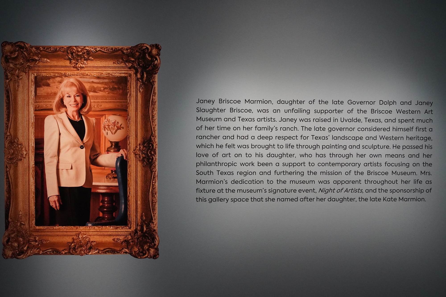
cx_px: 223
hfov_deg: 57.2
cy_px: 148
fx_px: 409
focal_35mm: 33
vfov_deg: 40.0
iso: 8000
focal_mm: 33
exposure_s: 1/100
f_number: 9
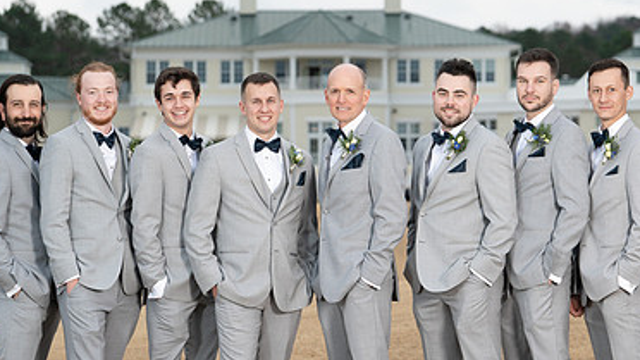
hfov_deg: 11.2
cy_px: 199
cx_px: 344
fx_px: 3274
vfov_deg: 6.3
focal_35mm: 193
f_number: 5
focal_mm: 109
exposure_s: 1/250
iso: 320
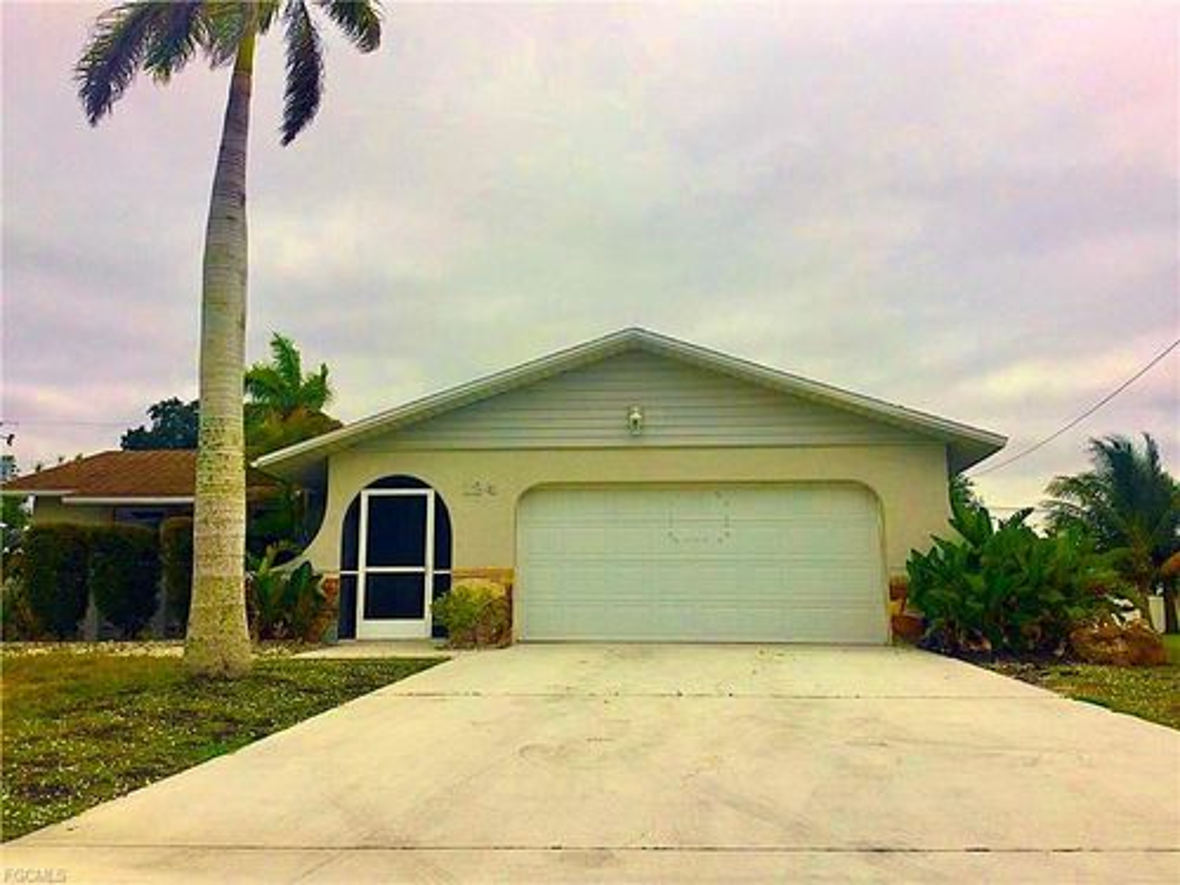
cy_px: 442
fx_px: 1057
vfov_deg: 45.4
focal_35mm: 31
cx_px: 590
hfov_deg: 58.4
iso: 25
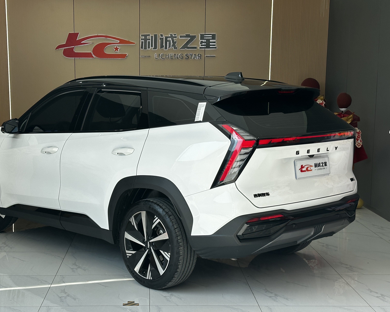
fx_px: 681
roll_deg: +0.6
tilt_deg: -7.1
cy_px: 171
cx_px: 149
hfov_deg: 31.8
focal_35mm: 59
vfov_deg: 25.8
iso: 64
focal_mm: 6.86
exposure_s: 1/1171
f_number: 1.78
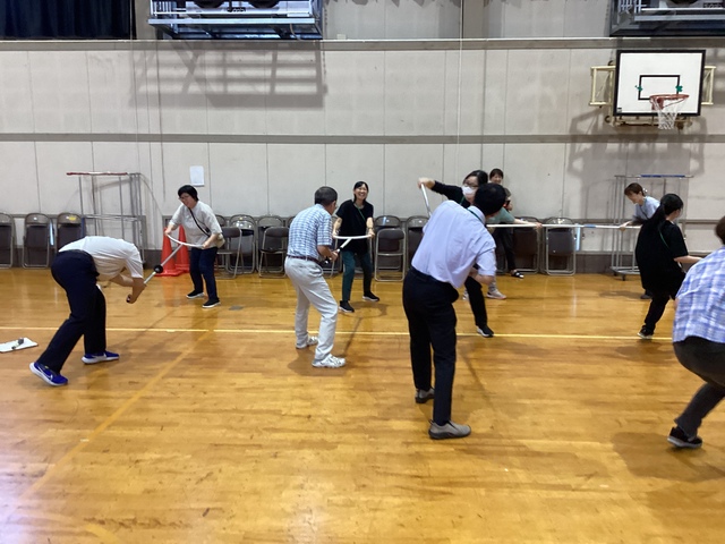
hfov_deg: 58.4
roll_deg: +2.6
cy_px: 272
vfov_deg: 45.4
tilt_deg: -10.0
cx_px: 362
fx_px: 649
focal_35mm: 31
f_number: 2.4
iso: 250
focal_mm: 3.3
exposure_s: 1/60
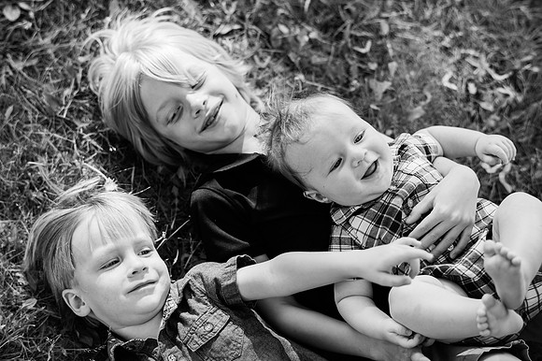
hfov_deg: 34.5
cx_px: 271
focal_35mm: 58
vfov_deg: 23.4
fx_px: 873
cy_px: 180
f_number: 2.8
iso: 160
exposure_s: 1/500
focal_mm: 58
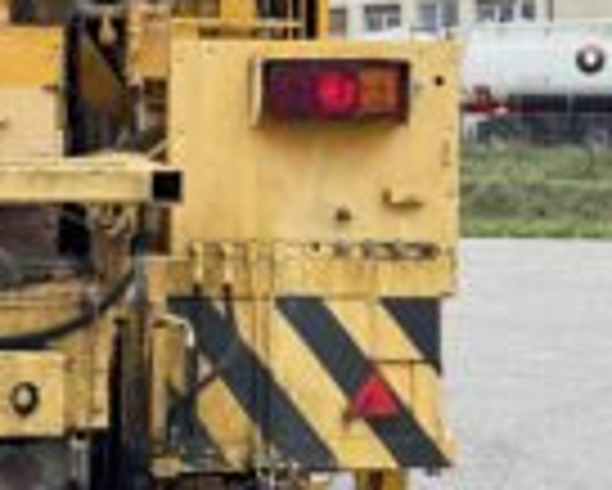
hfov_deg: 27.1
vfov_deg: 21.7
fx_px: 1251
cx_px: 148
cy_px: 49
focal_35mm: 69
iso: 80
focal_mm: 6.76
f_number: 1.78
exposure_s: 1/430
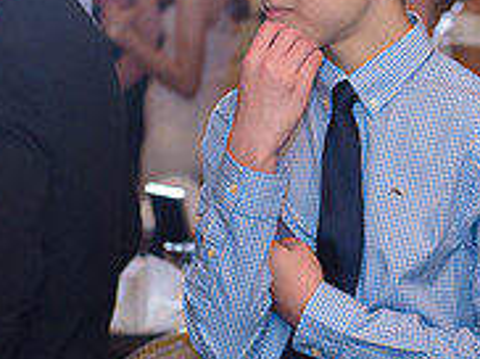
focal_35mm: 184
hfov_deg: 10.6
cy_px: 257
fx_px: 2548
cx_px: 599
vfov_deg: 8.0
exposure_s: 1/125
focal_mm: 60
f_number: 3.2
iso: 1600
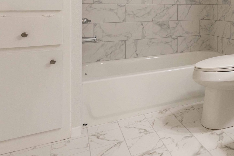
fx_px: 228
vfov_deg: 36.7
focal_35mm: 35
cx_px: 222
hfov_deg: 47.3
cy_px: 34
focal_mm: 14
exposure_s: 1/80
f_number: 4.5
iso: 400
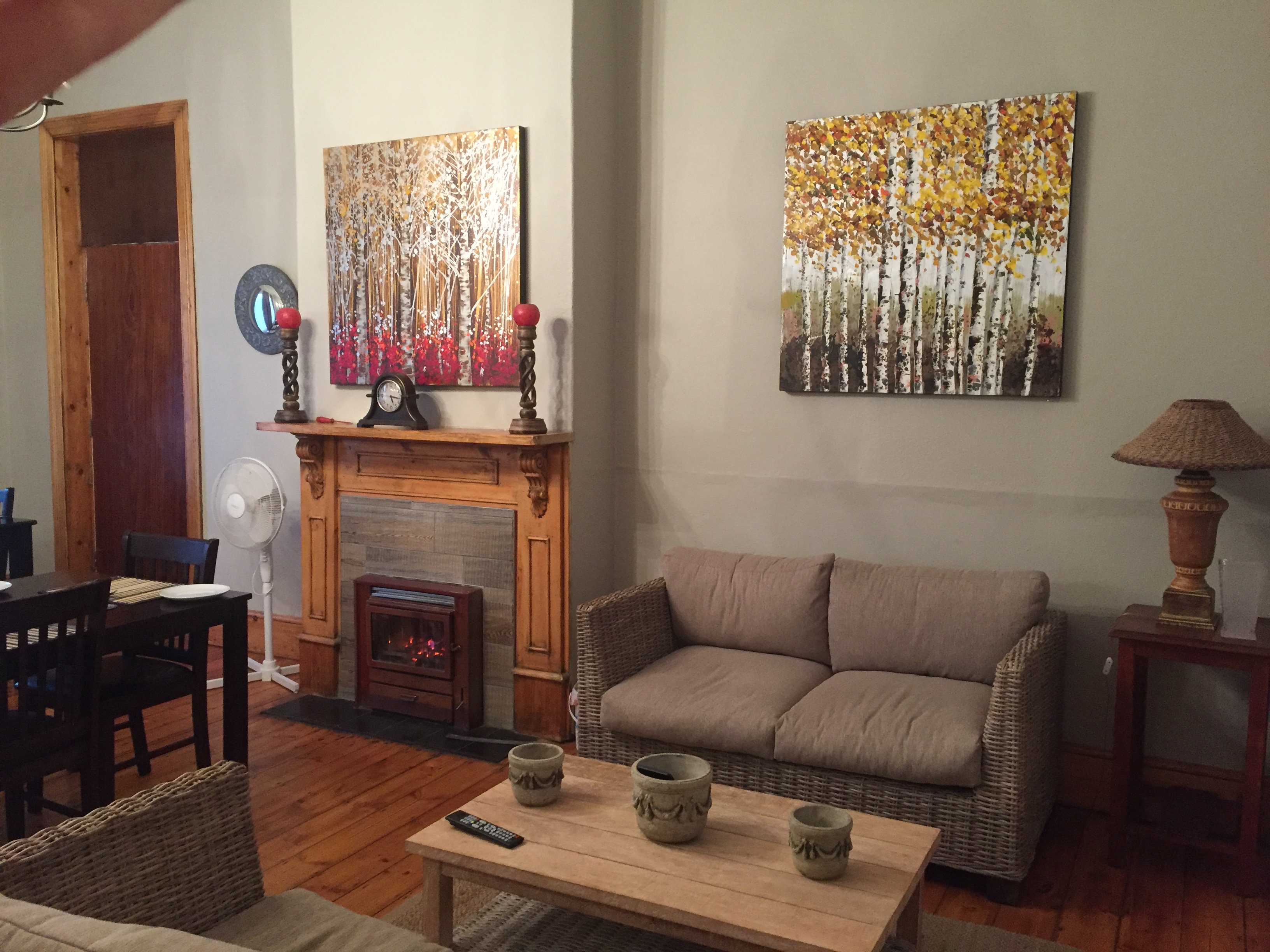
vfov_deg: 48.2
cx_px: 635
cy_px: 476
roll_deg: -1.0
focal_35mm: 29
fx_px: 1064
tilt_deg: -5.6
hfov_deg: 61.7
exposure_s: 1/33
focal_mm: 4.15
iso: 250
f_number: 2.2
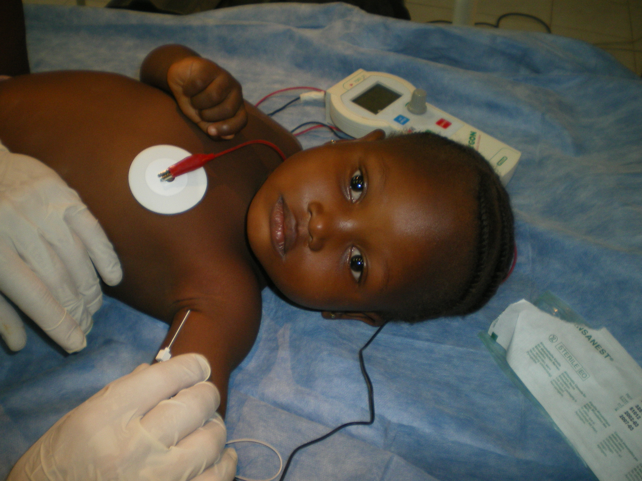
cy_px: 240
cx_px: 321
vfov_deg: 39.7
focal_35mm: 36
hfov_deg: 51.4
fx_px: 668
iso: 200
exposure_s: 1/50
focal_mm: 6.3
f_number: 3.1
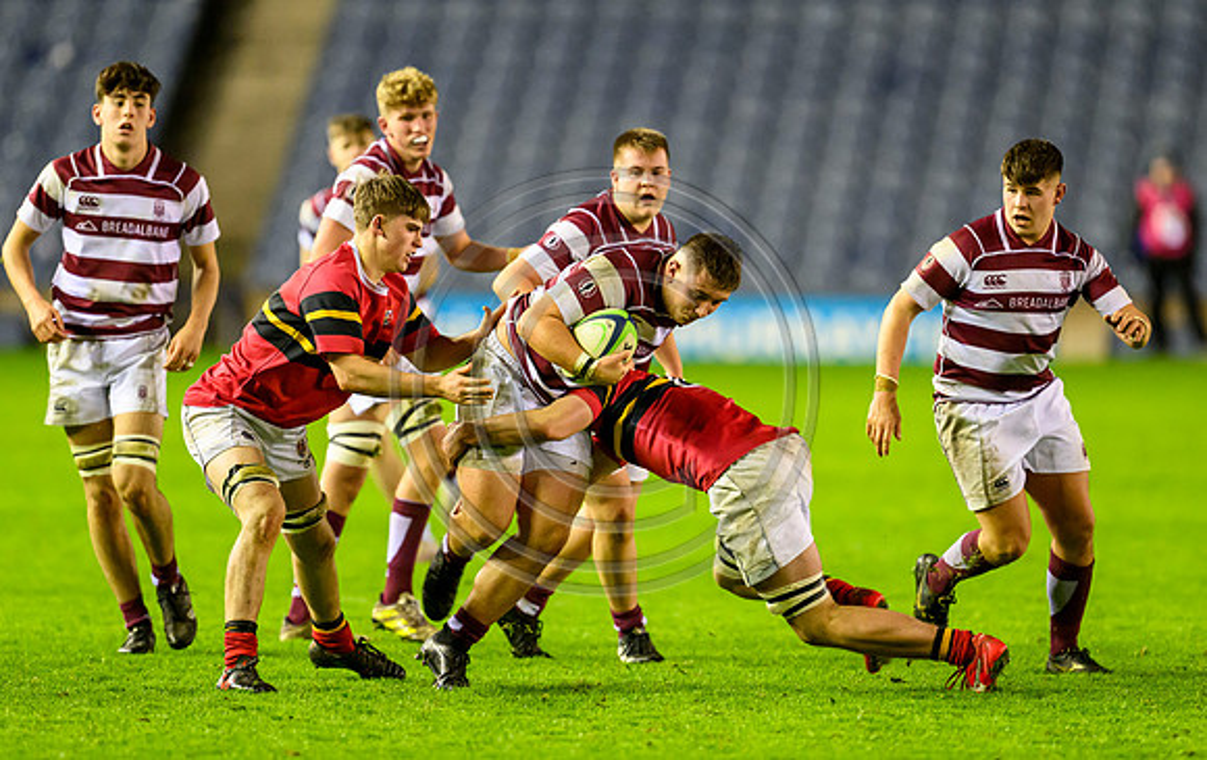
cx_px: 647
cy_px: 402
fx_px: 17662
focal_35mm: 536
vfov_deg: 2.5
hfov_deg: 3.9
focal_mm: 400
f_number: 3.2
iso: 6400
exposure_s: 1/800
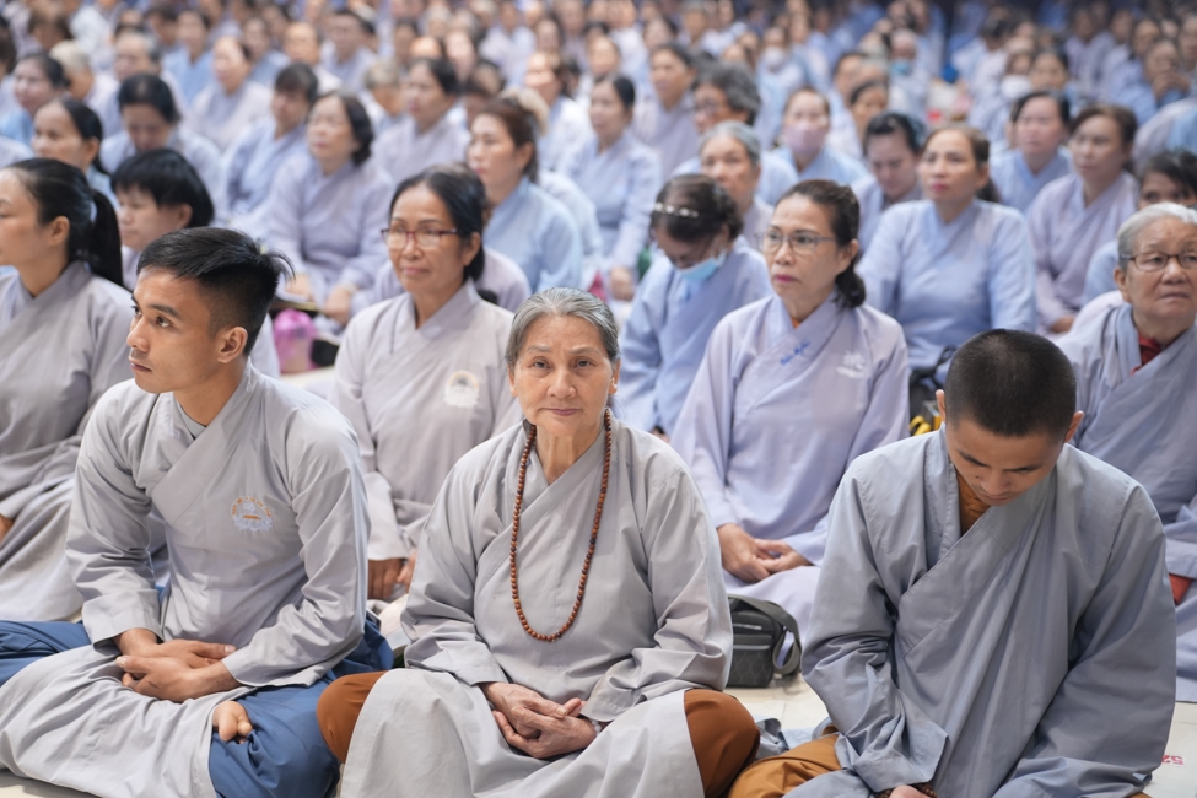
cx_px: 598
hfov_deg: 36.2
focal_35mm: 55
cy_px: 399
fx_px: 1829
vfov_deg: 24.6
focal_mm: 55
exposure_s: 1/80
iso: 1000
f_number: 2.2
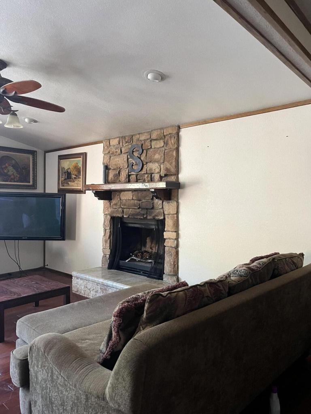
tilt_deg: +0.7
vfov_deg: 67.3
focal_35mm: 26
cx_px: 156
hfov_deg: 53.1
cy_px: 207
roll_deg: +1.9
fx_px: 311
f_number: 1.6
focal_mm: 5.1
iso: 320
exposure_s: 1/60
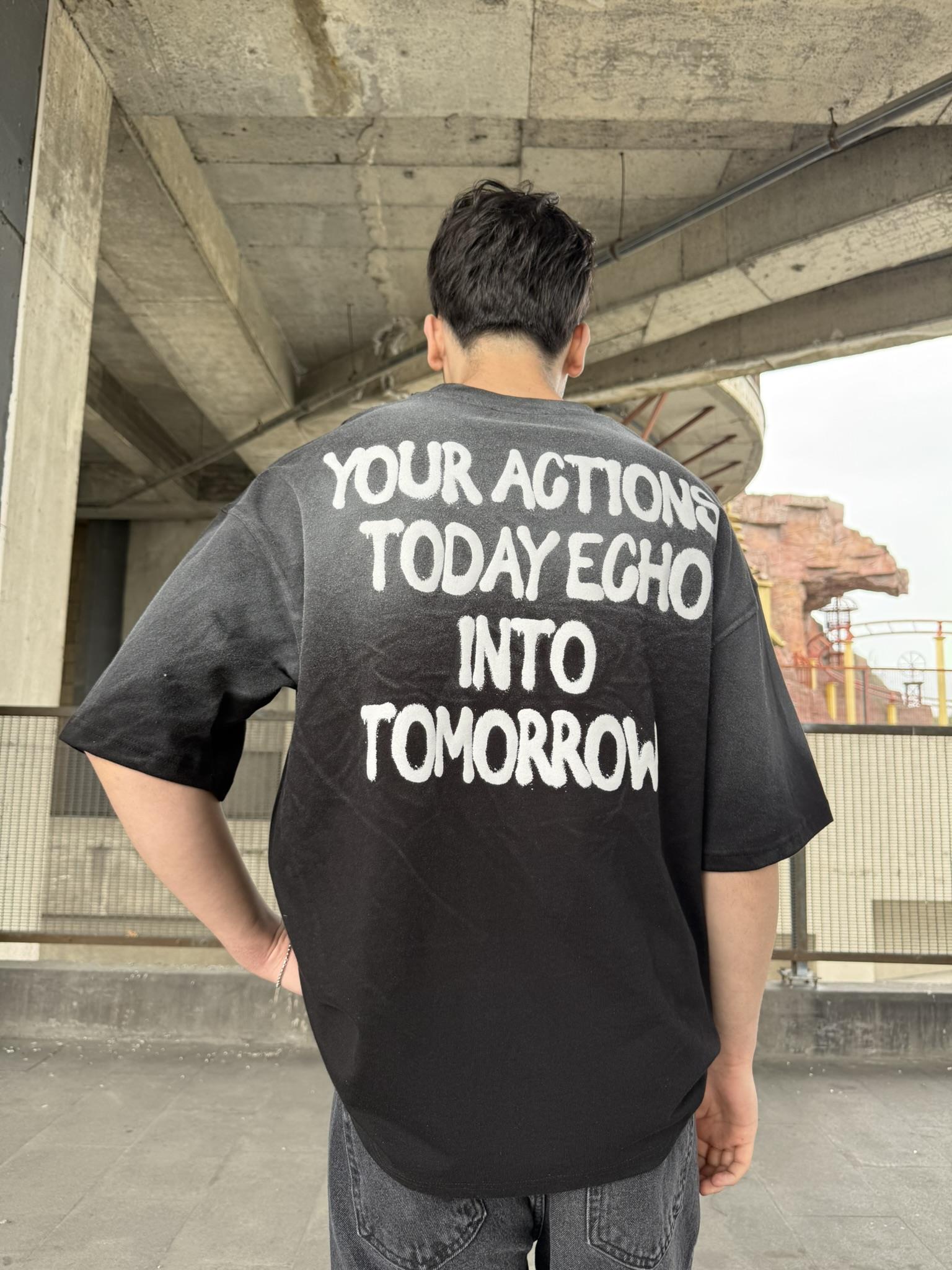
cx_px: 476
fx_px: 880
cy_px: 635
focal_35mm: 24
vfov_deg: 71.6
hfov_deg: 56.8
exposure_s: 1/172
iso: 64
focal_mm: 6.76
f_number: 1.78
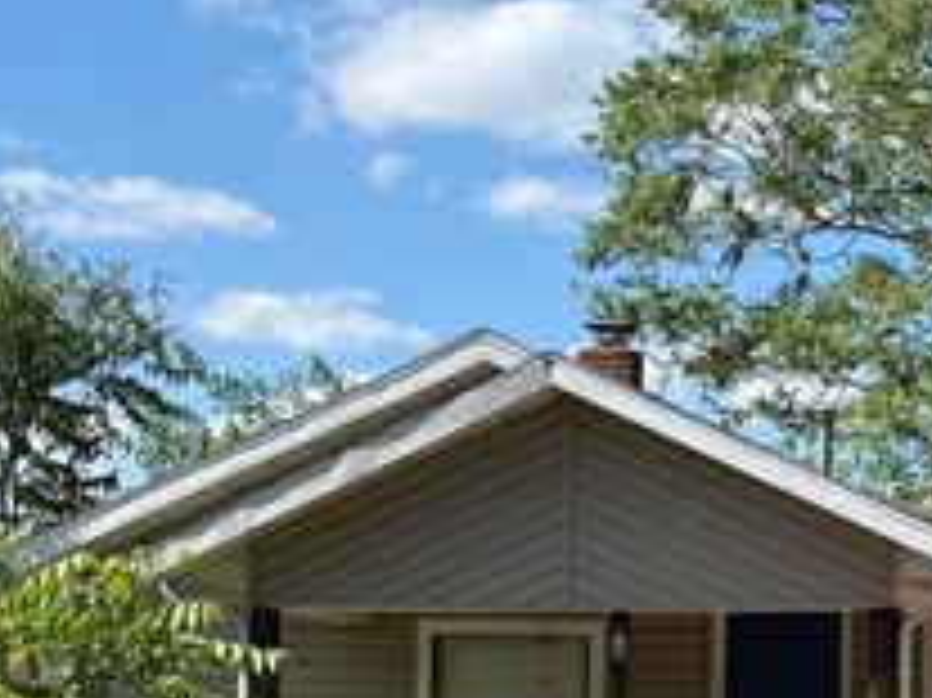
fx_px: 3121
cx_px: 680
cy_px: 660
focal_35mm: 116
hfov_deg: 16.9
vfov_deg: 12.6
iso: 64
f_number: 1.78
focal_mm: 6.76
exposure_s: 1/2865
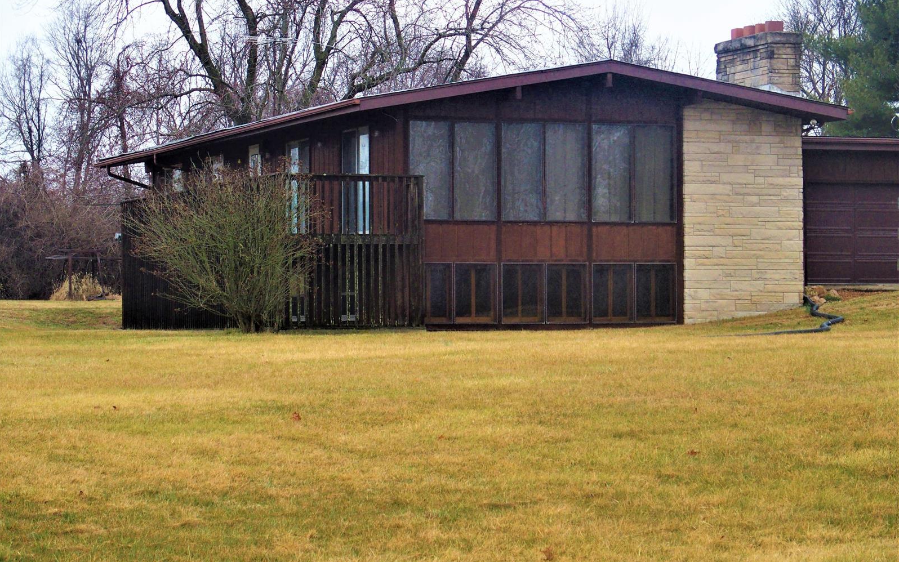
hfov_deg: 17.5
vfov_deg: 11.0
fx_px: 2916
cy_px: 261
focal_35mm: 119
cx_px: 449
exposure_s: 1/100
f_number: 2.8
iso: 200
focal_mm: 24
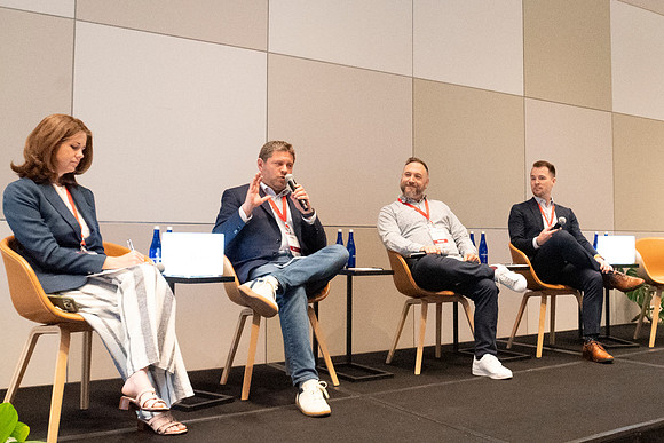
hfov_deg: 52.1
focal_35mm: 36
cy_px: 222
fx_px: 664
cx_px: 443
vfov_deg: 36.9
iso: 10000
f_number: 7.1
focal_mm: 18
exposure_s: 1/80
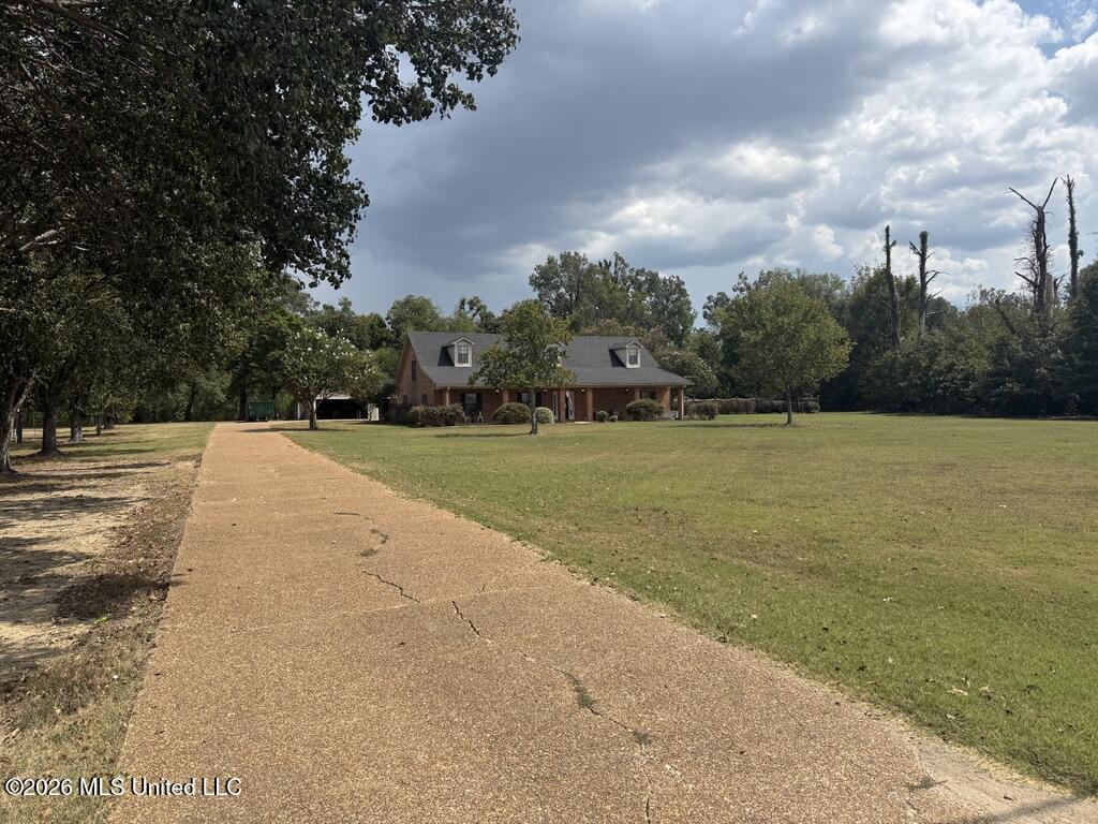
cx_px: 549
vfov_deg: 56.8
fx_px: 761
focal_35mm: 24
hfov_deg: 71.6
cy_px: 412
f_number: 1.78
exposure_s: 1/7353
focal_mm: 6.76
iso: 80
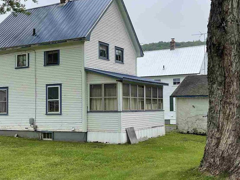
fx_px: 333
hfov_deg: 39.6
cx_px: 125
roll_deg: -0.7
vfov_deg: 30.3
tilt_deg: +3.4
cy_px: 94
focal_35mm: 48
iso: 32
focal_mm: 5.1
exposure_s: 1/2247
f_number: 1.6
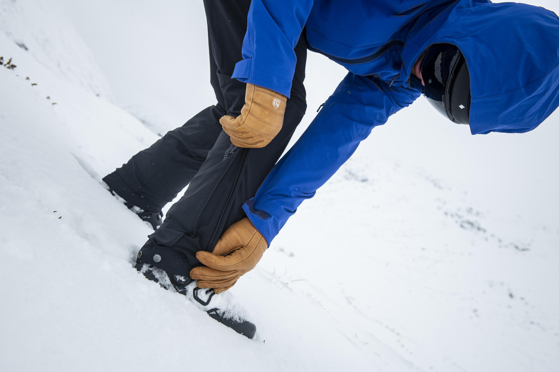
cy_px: 186
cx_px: 280
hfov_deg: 48.5
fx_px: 621
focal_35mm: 40
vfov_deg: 33.4
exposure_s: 1/500
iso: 160
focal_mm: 40
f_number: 5.6
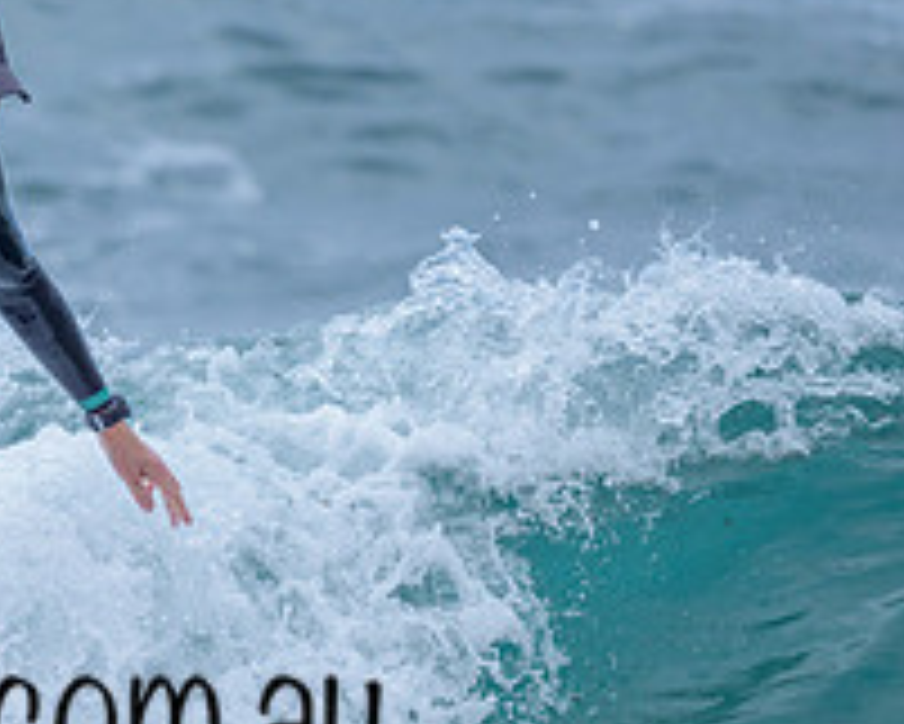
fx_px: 58113
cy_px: 659
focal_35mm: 2171
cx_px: -94
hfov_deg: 0.9
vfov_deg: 0.7
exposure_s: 1/2000
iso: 560
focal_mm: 800
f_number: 6.3
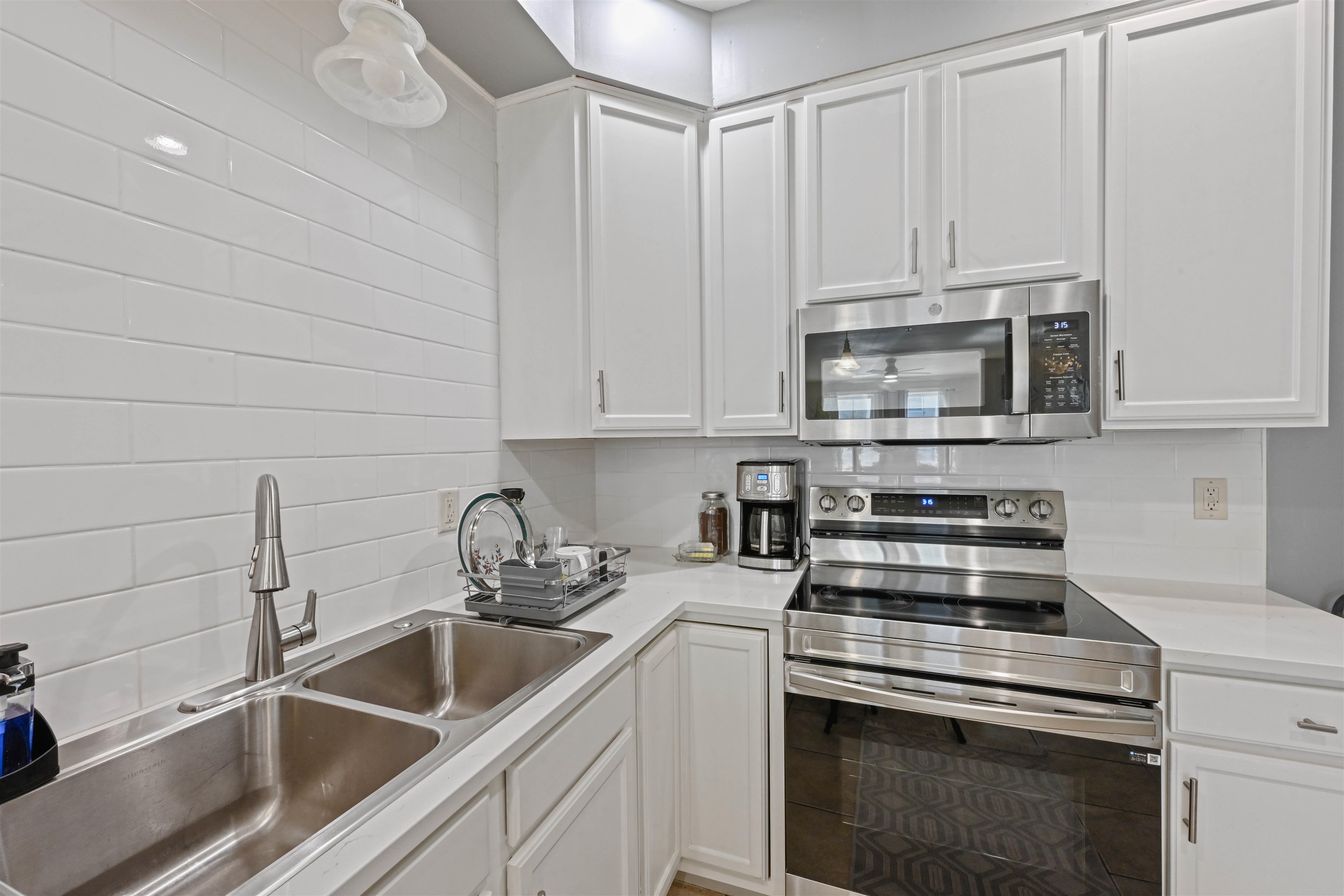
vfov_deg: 81.2
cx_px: 672
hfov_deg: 104.3
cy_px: 448
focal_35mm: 14
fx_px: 523
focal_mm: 14
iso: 1000
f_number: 14
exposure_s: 1/4
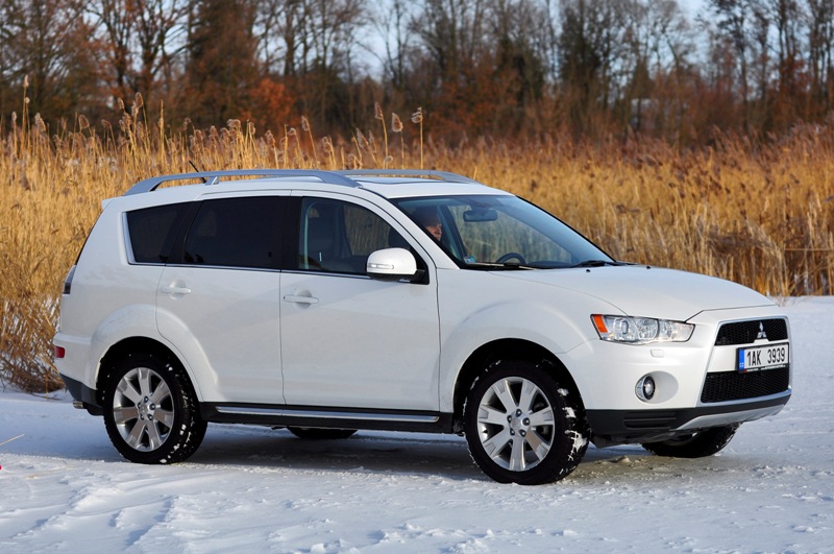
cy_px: 277
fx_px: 2429
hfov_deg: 19.5
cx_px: 417
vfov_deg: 13.0
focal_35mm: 105
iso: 200
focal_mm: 70
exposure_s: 1/4000
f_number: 2.8
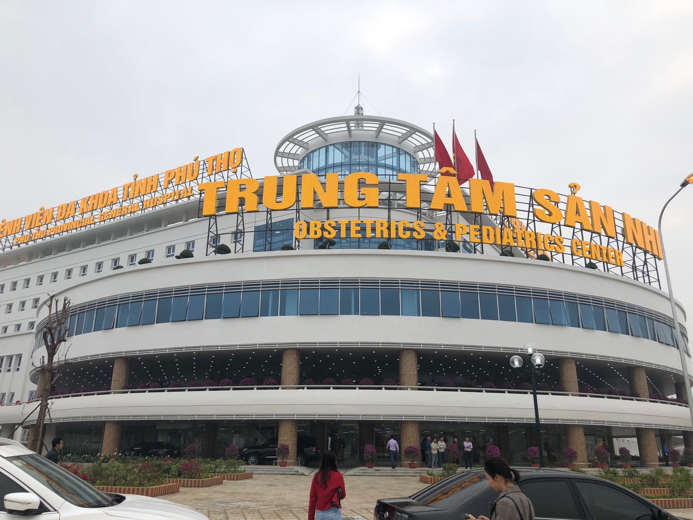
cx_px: 346
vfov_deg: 49.7
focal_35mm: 28
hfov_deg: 63.4
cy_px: 260
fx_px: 561
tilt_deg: +19.1
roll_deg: -0.7
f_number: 1.8
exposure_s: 1/1230
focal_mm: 4
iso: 20
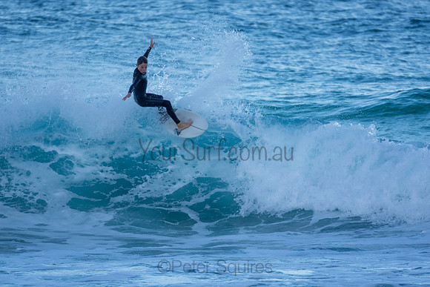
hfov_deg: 2.7
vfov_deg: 1.8
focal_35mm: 750
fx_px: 8960
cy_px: 144
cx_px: 215
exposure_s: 1/500
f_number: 5.6
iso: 160
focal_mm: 500
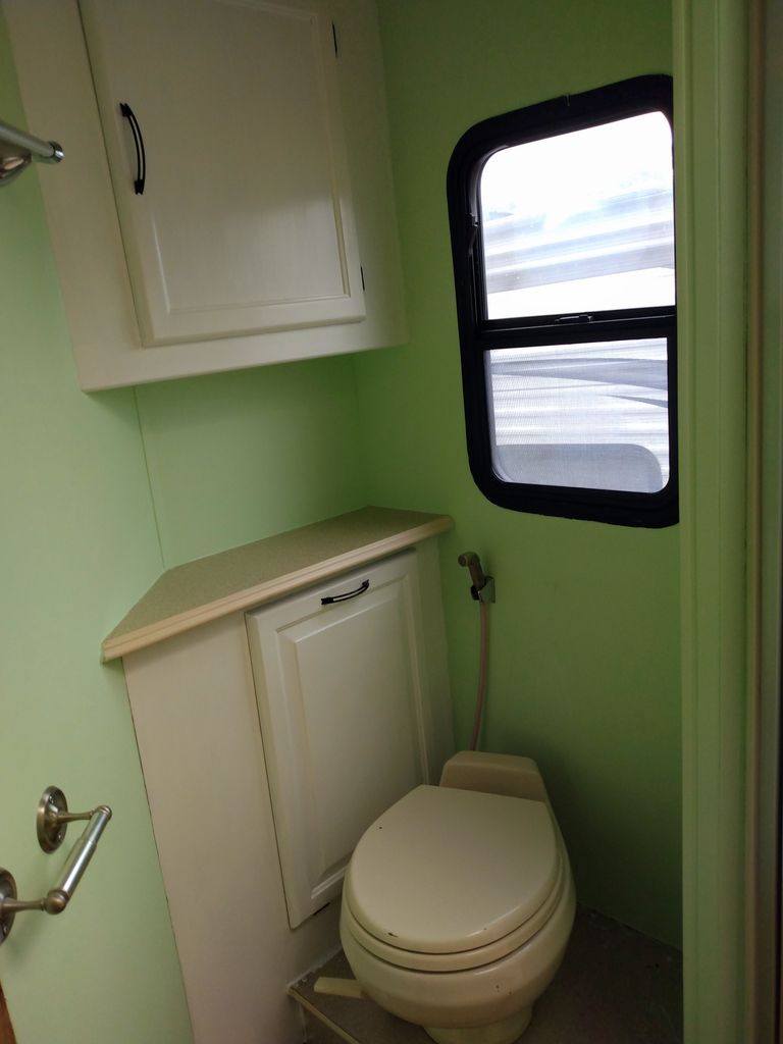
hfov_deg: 66.0
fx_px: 603
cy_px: 522
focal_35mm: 20
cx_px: 392
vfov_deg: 81.7
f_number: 2
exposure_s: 1/60
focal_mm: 3.54
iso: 109
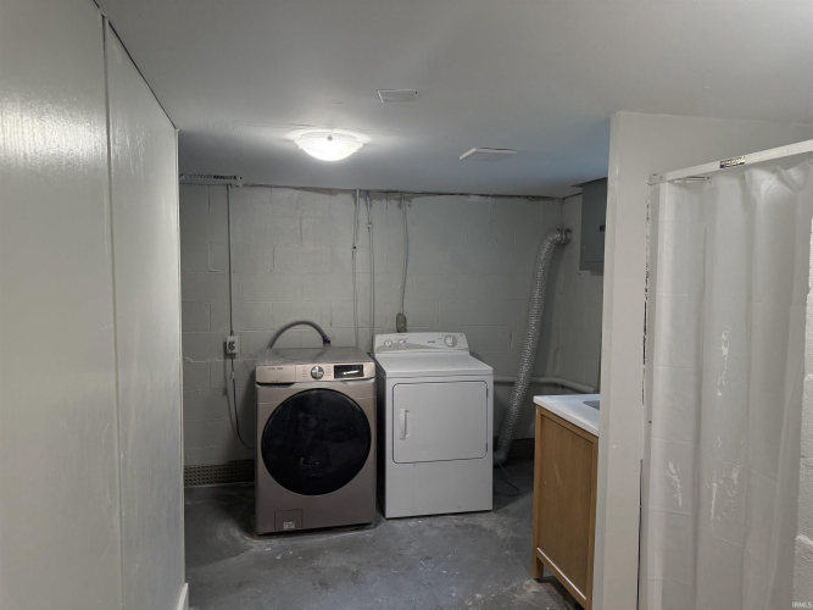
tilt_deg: -1.4
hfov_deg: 71.6
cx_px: 406
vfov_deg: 56.8
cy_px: 305
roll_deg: -0.3
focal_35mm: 24
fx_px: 564
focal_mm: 6.76
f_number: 1.78
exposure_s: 1/138
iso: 200
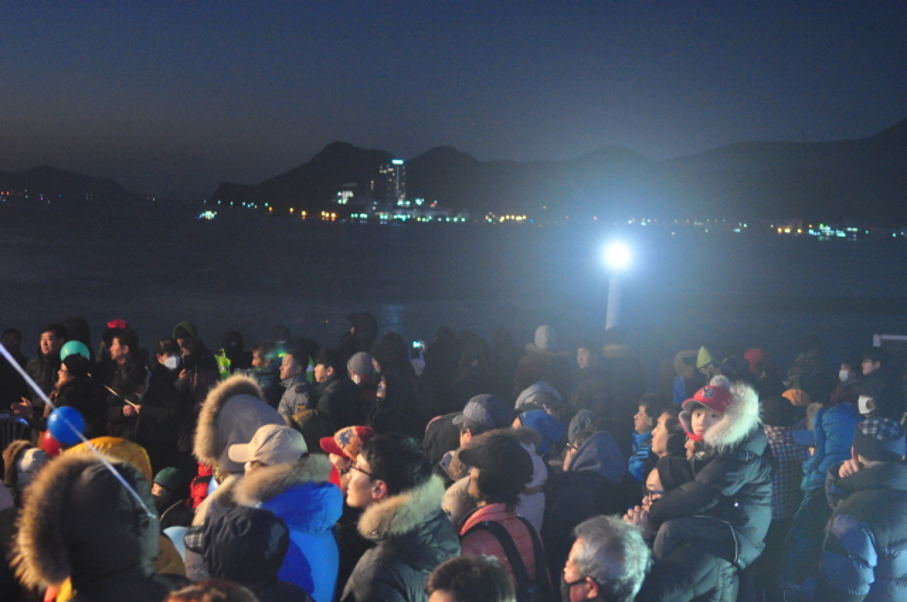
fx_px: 1321
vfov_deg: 25.7
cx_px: 454
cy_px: 301
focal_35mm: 52
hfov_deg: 37.9
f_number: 2.8
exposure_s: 1/30
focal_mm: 35
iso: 2200
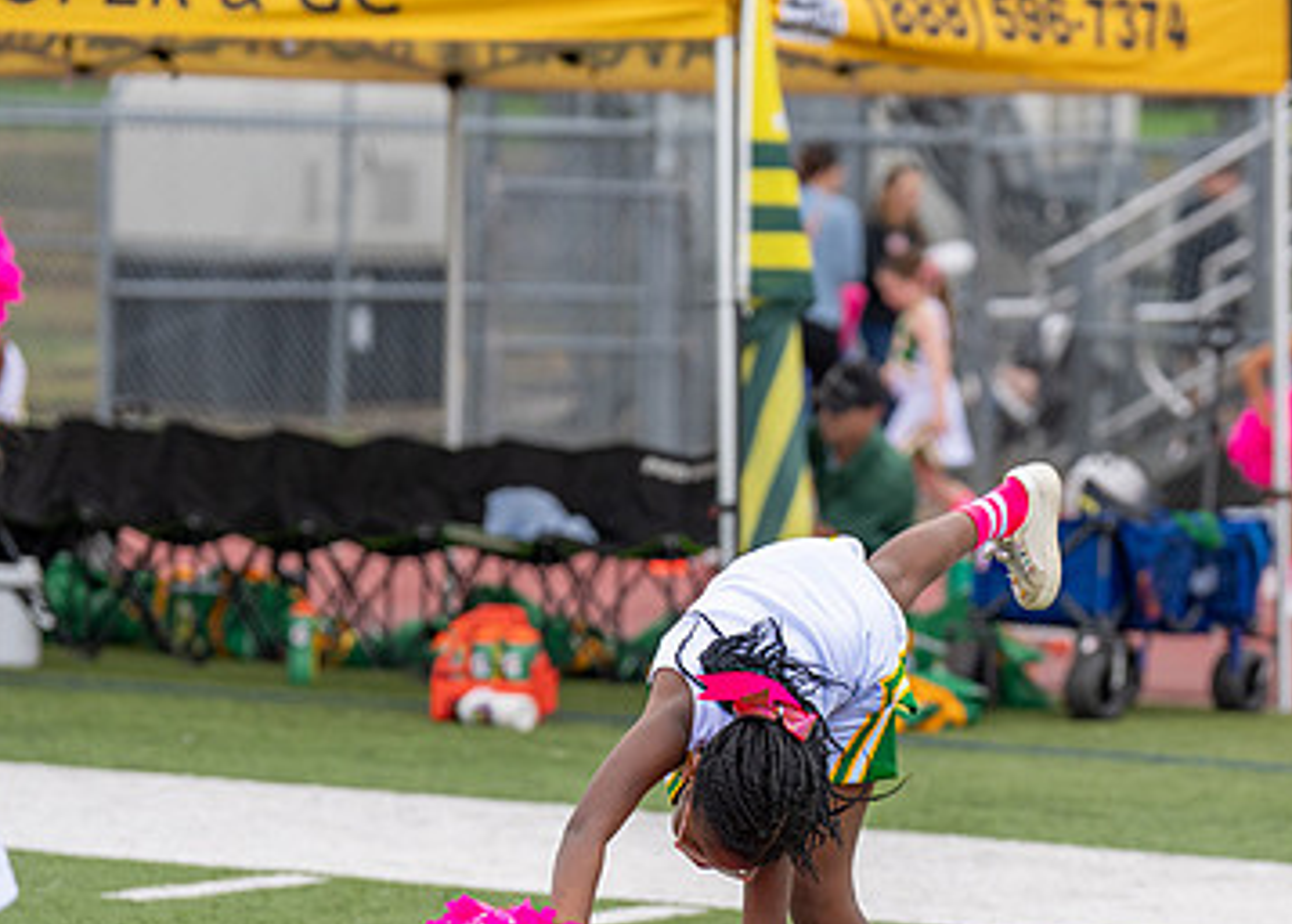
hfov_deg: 10.3
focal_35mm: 195
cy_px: 624
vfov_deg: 7.4
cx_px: 842
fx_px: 7158
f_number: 2.8
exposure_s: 1/2000
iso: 500
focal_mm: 115
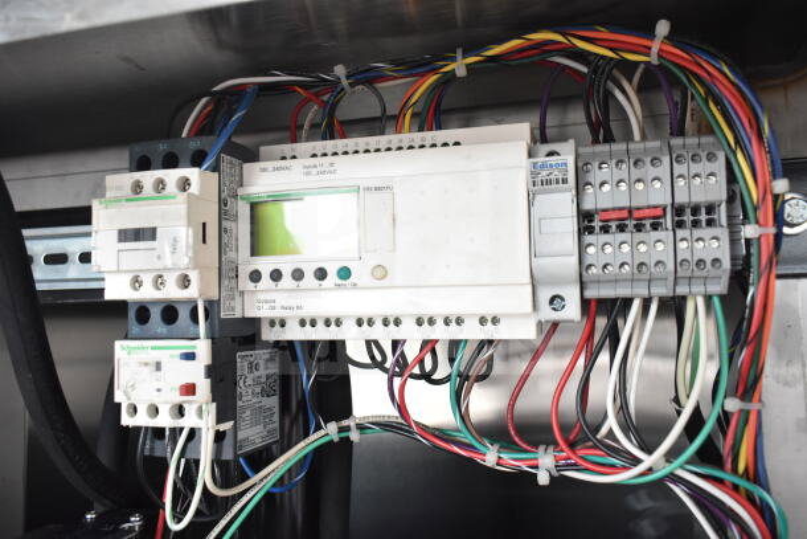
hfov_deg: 61.9
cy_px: 270
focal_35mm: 30
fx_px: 673
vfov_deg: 43.6
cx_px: 404
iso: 1600
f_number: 5.6
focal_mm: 20
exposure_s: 1/125
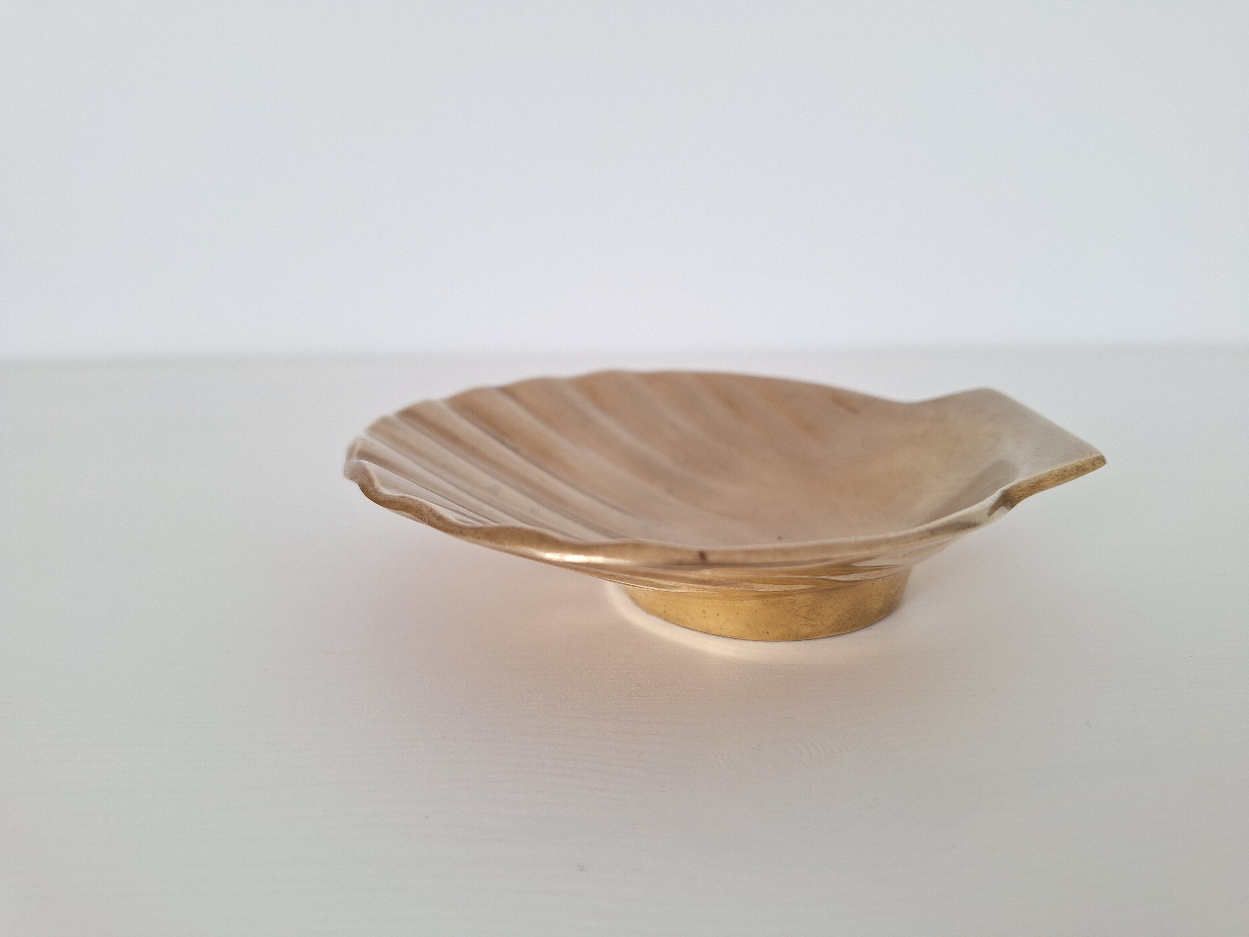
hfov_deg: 73.9
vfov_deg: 58.9
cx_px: 624
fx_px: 830
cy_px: 468
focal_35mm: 23
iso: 80
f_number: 1.8
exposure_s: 1/40
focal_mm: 5.54
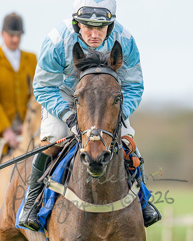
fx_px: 6931
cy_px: 138
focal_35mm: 971
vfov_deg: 2.0
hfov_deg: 1.6
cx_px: 128
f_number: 4.5
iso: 200
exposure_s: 1/800
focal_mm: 400
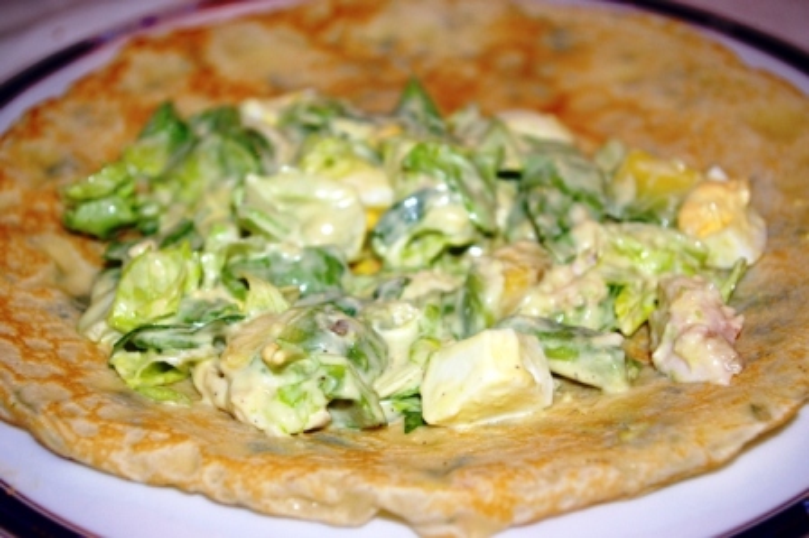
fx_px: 1112
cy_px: 269
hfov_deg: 40.0
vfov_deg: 27.2
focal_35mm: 50
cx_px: 404
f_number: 4
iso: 200
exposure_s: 1/50
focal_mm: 33
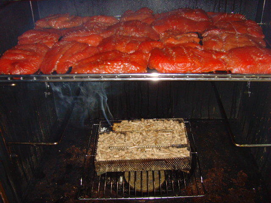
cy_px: 102
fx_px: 305
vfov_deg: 36.8
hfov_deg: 47.9
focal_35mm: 39
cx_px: 136
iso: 200
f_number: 3.5
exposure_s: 1/45
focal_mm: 6.6
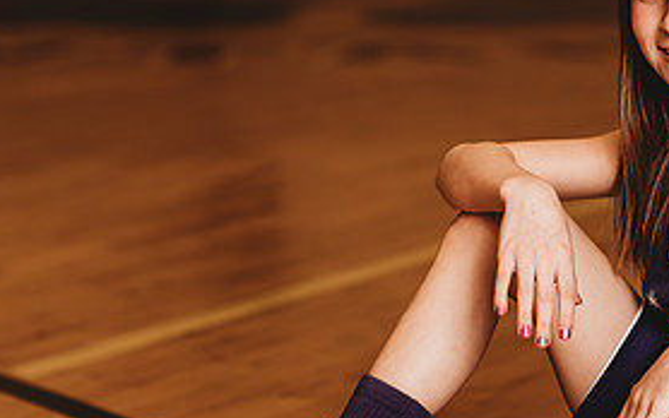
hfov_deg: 11.5
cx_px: 537
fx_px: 3301
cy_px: 239
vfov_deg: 7.3
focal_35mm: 181
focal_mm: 85
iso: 100
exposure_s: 1/160
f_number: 2.5
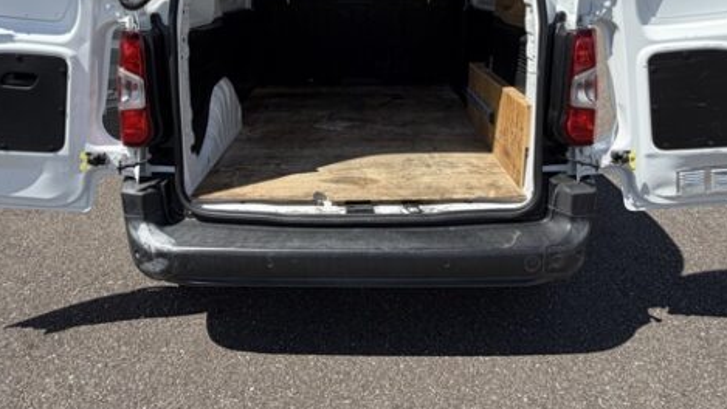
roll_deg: +0.3
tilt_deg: -12.8
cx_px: 363
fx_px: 482
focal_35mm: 25
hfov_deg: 74.0
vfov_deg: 43.0
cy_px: 60
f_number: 2.2
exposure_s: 1/770
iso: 25
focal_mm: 2.22
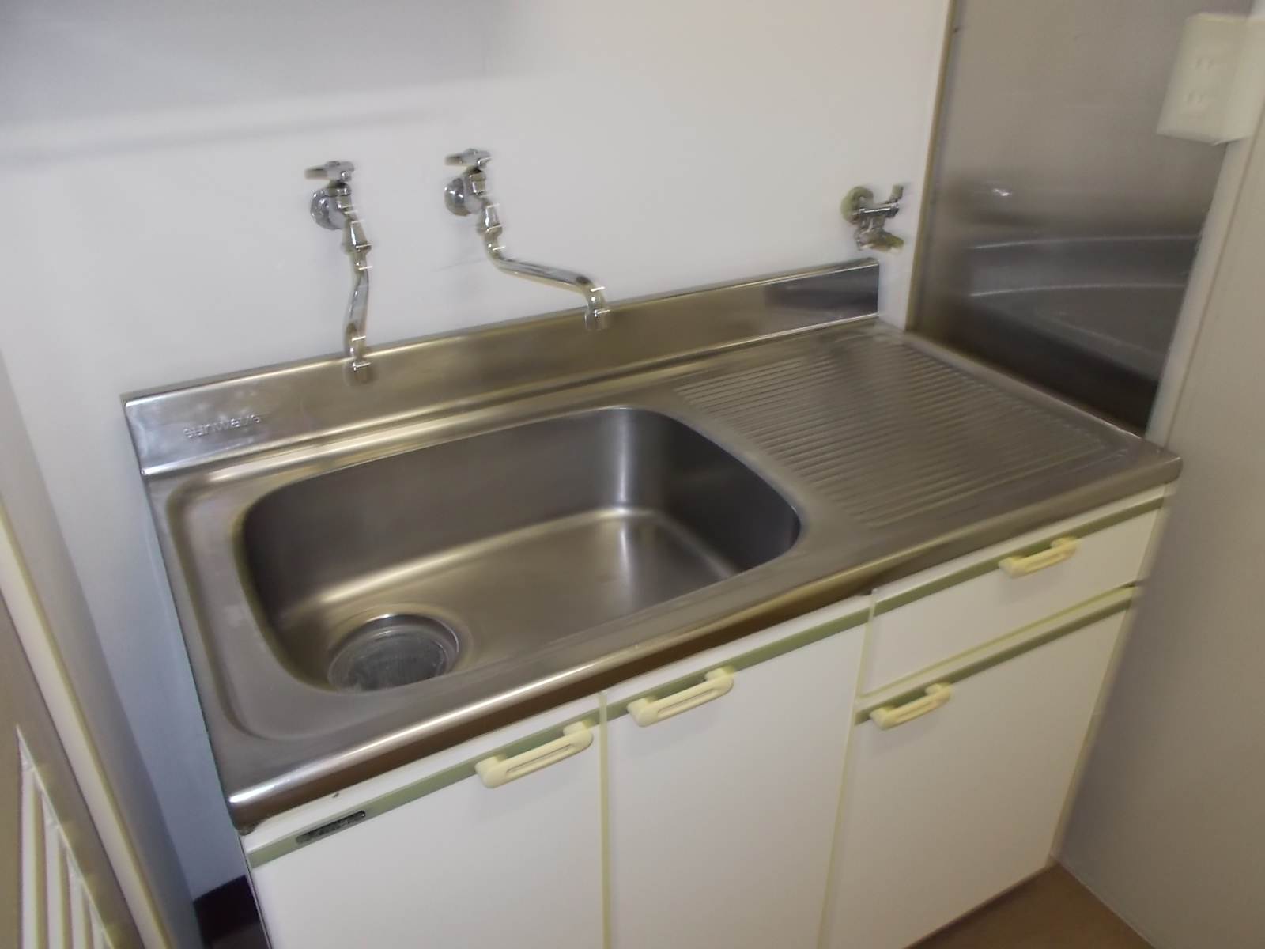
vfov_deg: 53.1
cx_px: 632
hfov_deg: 67.3
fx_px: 950
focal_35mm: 26
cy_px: 474
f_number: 3.2
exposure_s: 1/25
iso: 200
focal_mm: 4.6
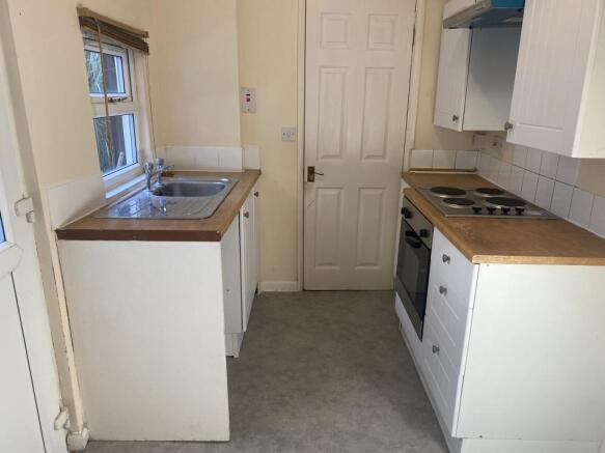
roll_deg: -0.8
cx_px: 302
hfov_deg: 67.3
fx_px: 454
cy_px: 226
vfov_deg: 53.0
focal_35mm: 26
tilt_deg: -16.5
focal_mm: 4.25
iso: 125
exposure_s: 1/121
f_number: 1.8
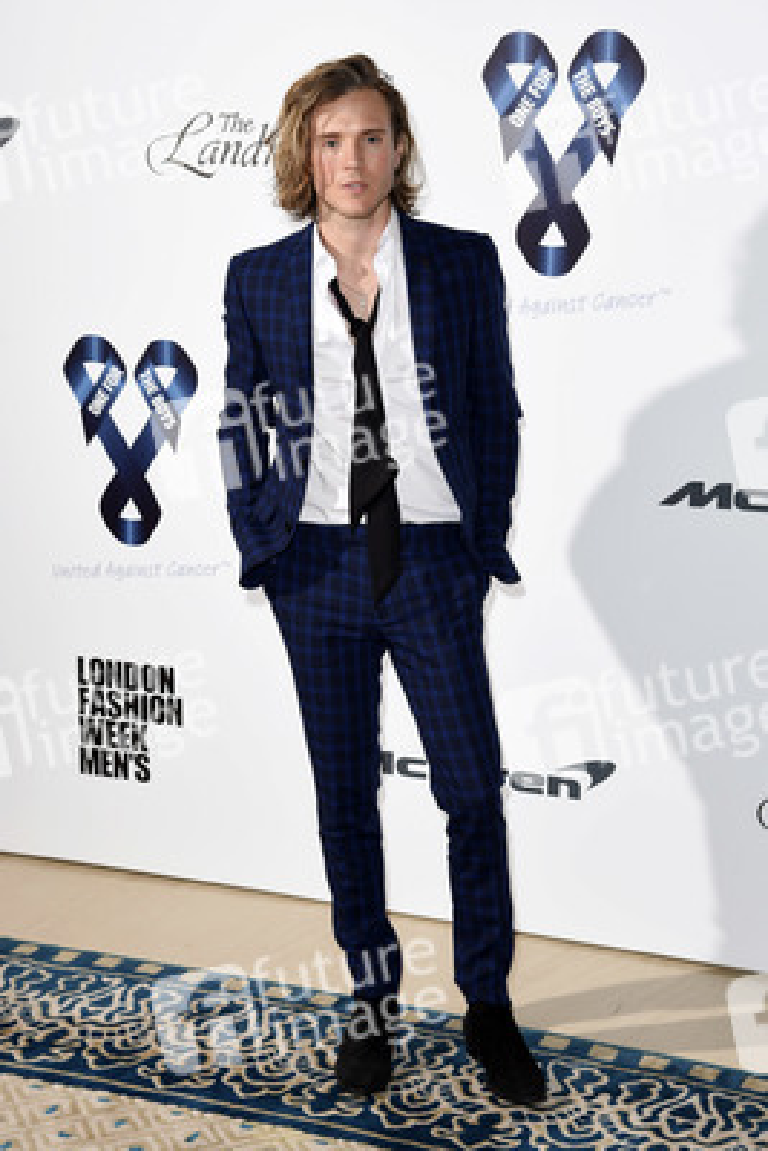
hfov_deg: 20.9
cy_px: 576
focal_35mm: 65
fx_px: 2078
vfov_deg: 30.9
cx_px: 384
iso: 640
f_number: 6.3
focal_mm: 65
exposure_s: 1/250
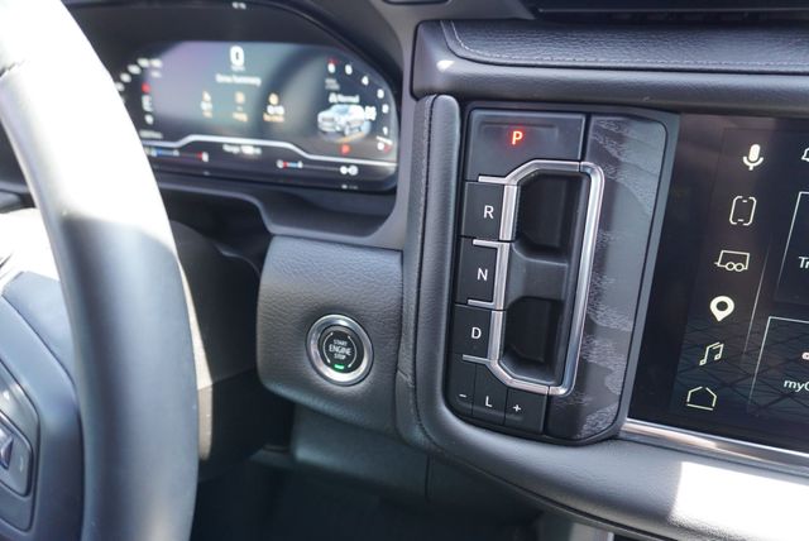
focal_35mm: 24
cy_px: 270
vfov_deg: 53.2
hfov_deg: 73.7
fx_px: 540
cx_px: 404
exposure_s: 1/60
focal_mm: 16
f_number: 4
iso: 800
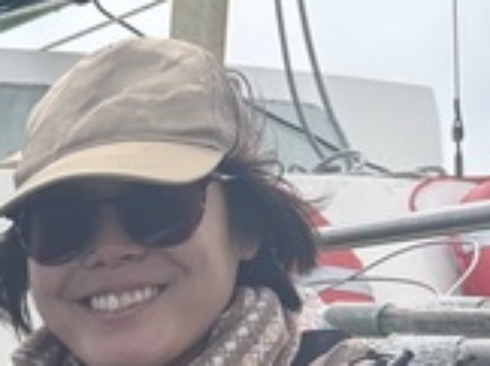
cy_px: 635
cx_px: -360
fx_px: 1456
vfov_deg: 13.1
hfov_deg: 16.4
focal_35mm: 103
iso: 50
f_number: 1.6
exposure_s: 1/2398
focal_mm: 5.96
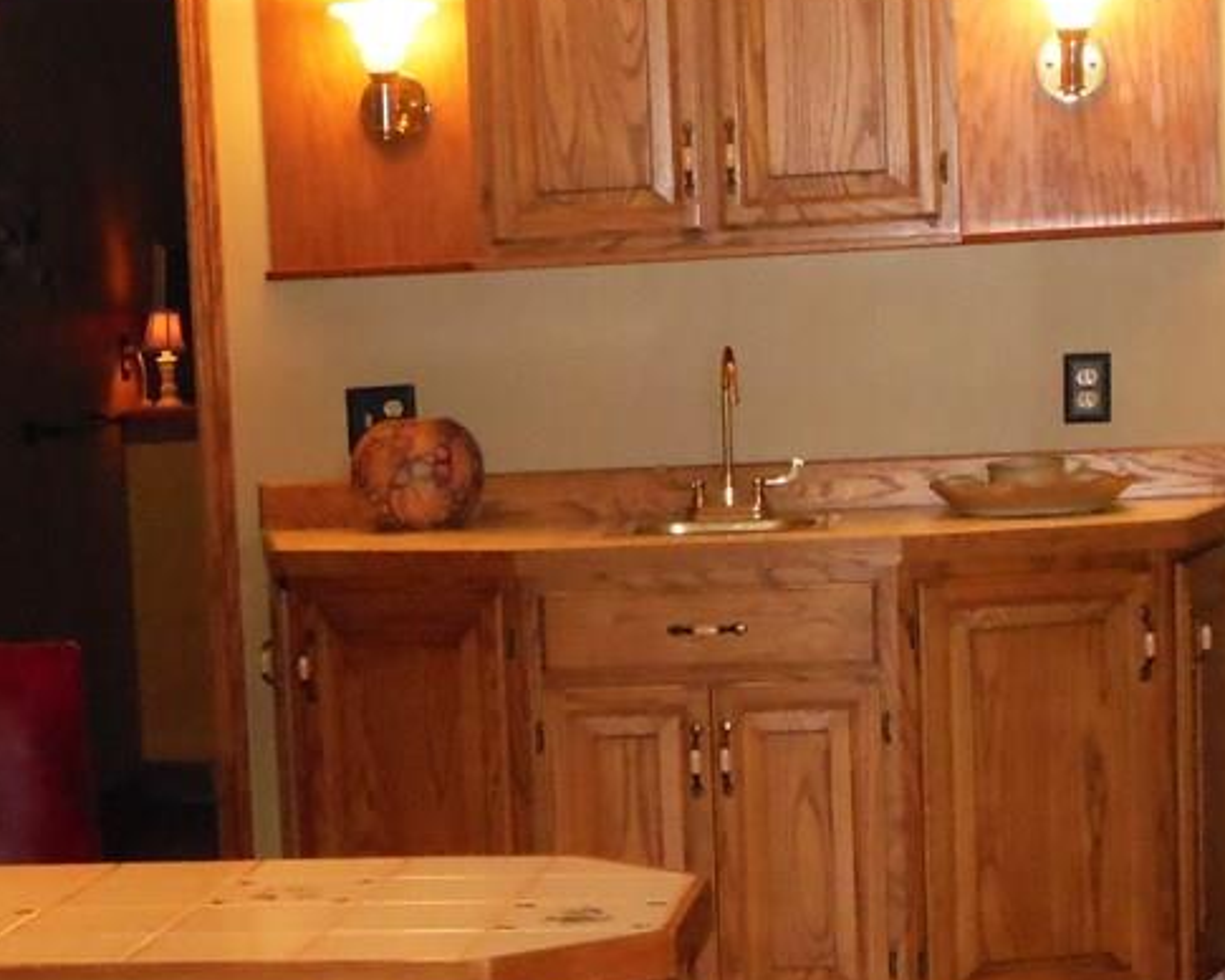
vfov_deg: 14.8
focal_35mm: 103
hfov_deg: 18.4
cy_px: 851
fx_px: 3734
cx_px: 182
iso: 1600
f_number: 4
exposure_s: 1/60
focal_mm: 8.9
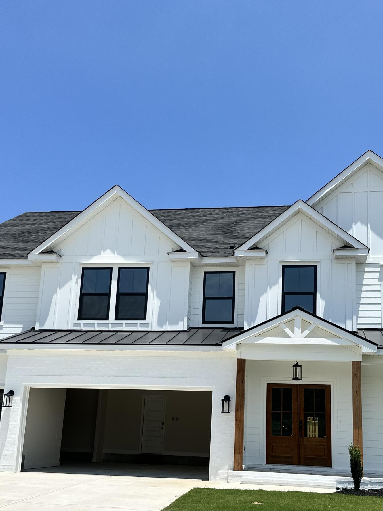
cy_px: 312
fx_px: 590
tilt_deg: +11.8
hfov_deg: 35.9
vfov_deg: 46.5
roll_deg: -3.2
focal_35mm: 40
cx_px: 213
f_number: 1.78
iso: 80
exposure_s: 1/7042
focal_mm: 6.86
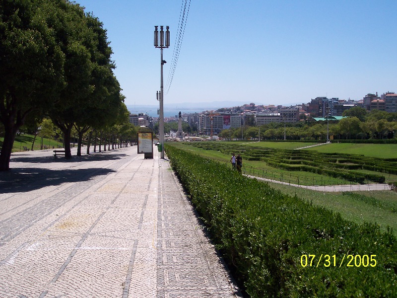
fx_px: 436
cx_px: 198
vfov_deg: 37.7
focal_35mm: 38
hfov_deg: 49.0
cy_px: 149
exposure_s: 1/1000
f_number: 4.8
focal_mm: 8
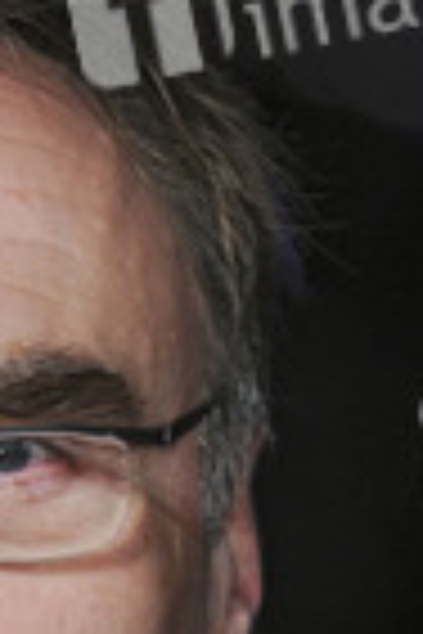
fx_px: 12379
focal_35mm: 702
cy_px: 656
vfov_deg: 2.9
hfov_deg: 2.0
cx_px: -115
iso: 400
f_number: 5
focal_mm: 165
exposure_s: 1/160
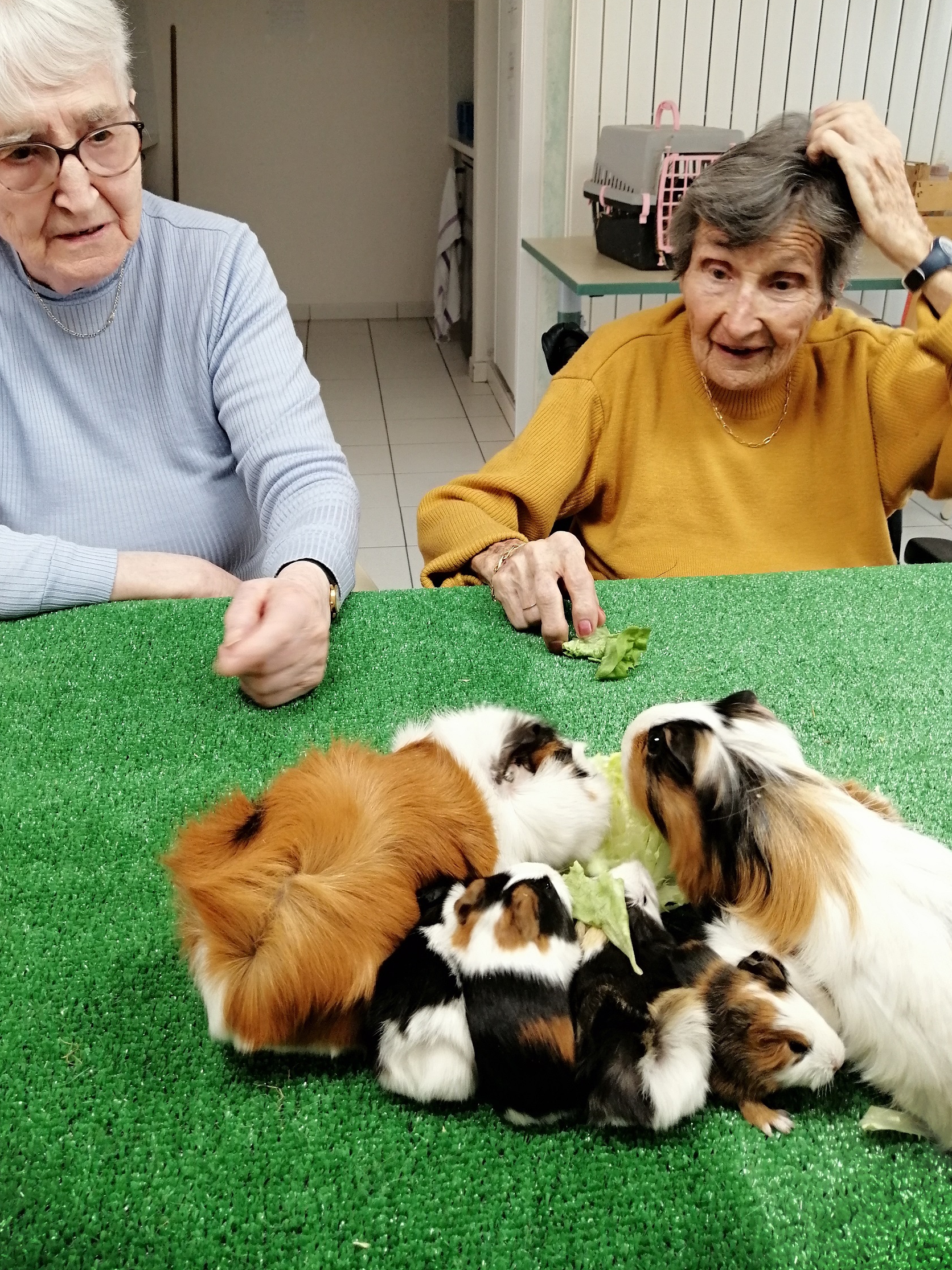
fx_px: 1137
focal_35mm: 31
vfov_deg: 58.2
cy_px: 558
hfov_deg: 45.4
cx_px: 426
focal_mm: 3.95
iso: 160
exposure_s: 1/33.3
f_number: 1.8
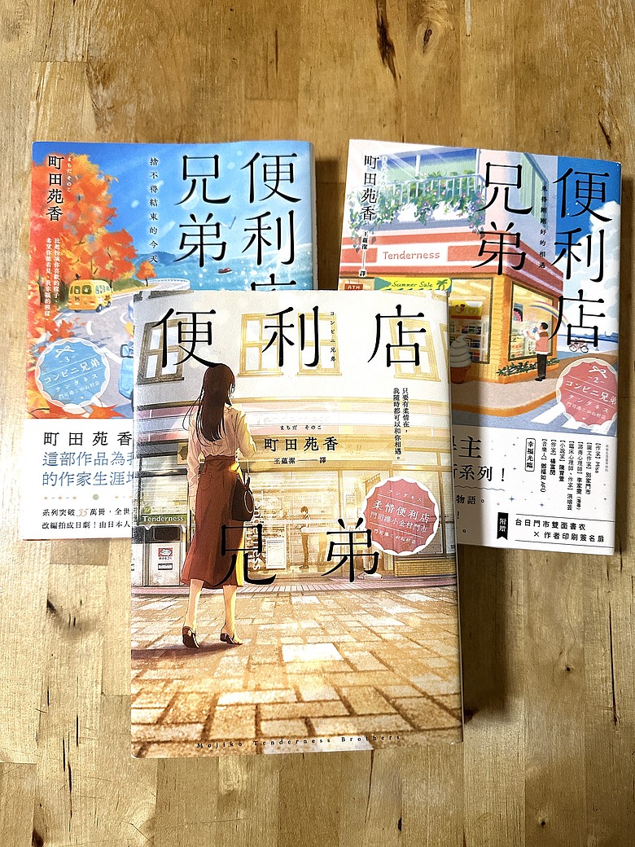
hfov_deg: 56.8
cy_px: 424
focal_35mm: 24
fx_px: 587
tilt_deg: -82.9
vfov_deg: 71.6
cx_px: 318
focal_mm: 6.86
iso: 400
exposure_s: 1/59
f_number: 1.78
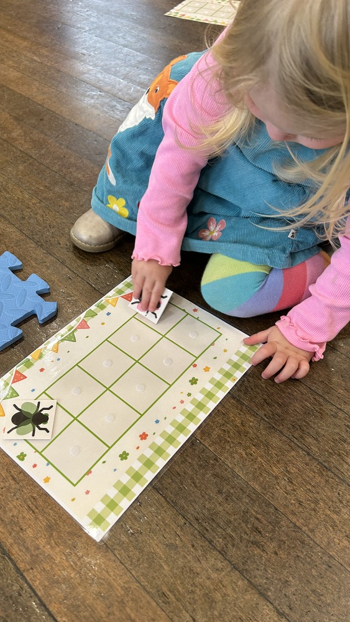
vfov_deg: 66.1
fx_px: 478
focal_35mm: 29
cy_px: 310
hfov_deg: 39.9
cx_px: 126
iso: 100
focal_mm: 5.7
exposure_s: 1/100
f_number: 1.5
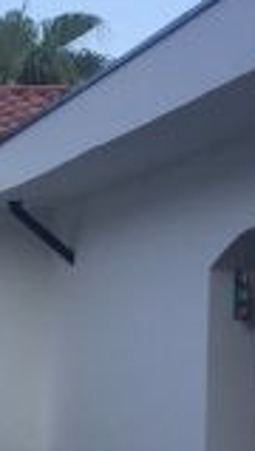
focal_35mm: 119
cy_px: 414
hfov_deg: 9.2
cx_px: -354
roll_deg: -2.3
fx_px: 1424
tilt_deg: -2.4
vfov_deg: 17.7
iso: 32
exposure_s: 1/682
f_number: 2.2
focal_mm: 4.15
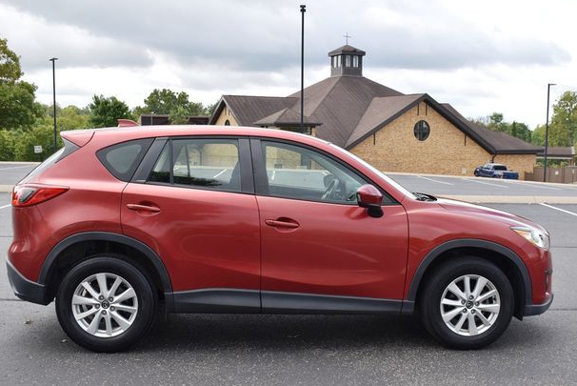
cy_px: 197
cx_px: 296
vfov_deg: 35.1
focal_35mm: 38
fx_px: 609
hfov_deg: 50.7
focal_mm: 24
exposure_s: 1/250
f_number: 6.3
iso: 200
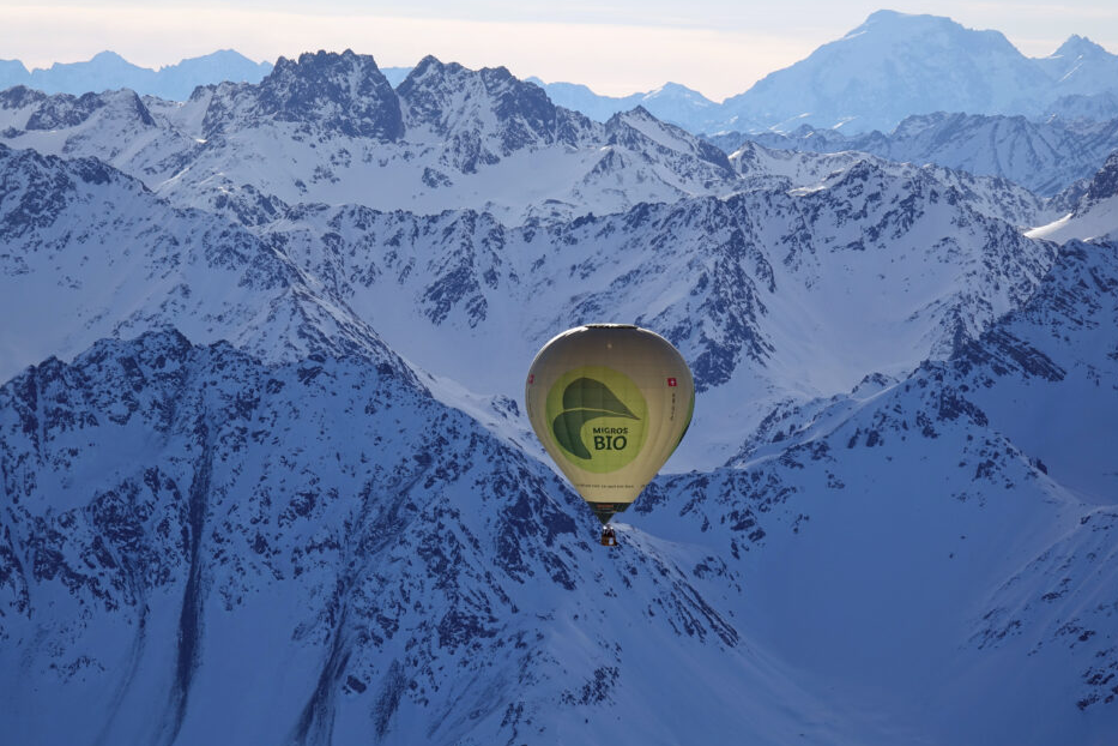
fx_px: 8726
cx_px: 566
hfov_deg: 7.3
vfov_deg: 4.9
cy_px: 386
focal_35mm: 281
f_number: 4
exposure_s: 1/1000
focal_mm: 93.9
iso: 100
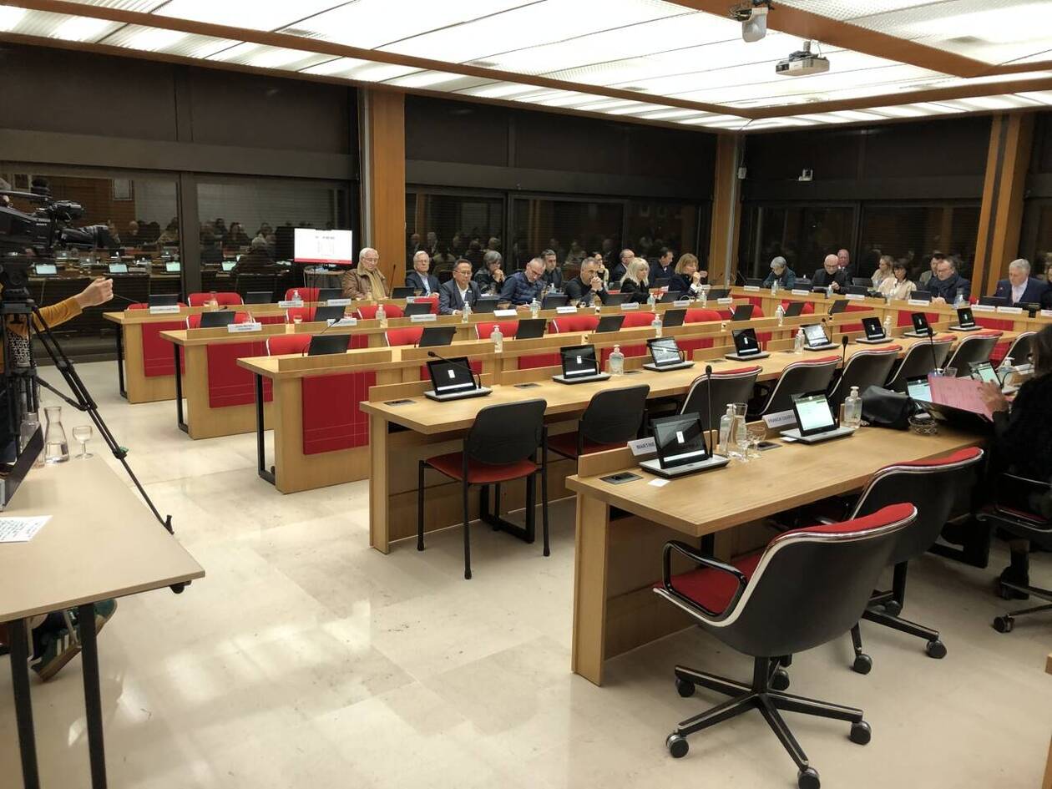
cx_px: 526
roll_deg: -0.3
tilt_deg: -11.3
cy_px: 394
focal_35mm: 28
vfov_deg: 49.7
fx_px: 851
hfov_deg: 63.4
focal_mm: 3.99
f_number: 1.8
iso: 40
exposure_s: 1/17
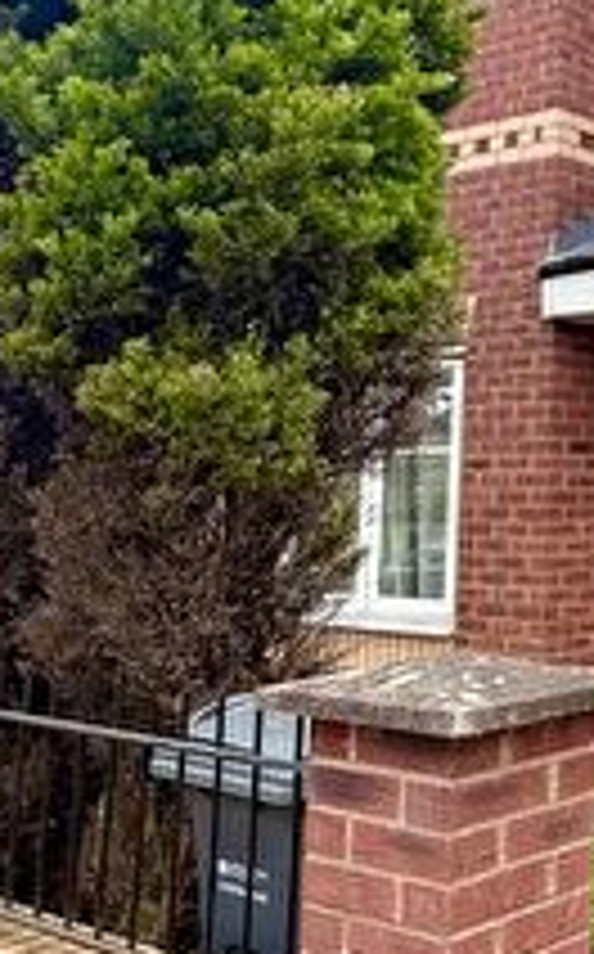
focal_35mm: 49
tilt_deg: +5.2
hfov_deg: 23.0
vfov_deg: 40.8
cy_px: 362
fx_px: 1273
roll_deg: -0.5
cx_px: 796
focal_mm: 2.22
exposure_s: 1/540
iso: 40
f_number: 2.2
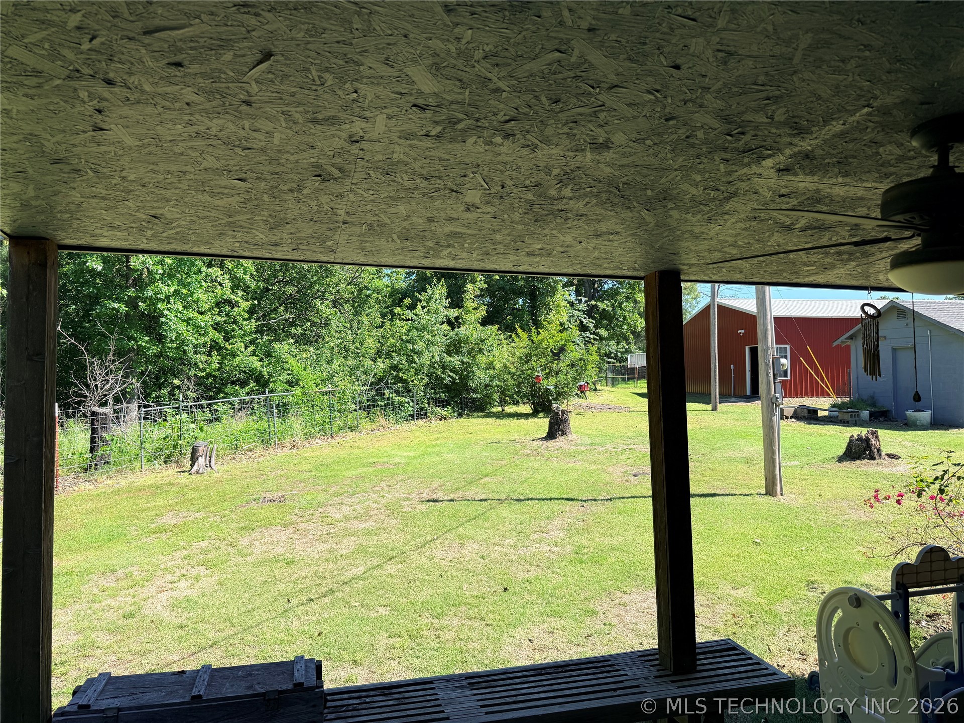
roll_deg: +0.1
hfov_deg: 71.6
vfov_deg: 56.8
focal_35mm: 24
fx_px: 668
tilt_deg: +2.8
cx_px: 482
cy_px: 362
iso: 80
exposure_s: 1/1689
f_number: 1.78
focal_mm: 6.76
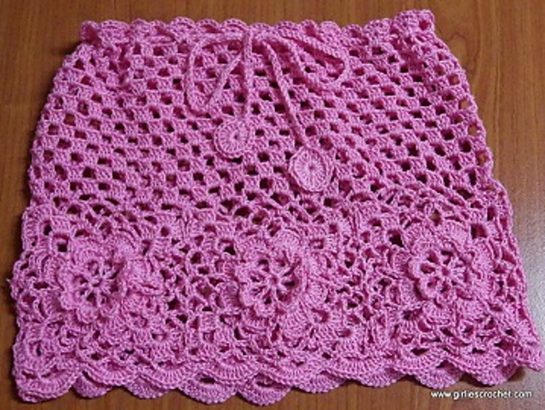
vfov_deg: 35.2
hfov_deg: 45.7
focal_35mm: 41
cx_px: 272
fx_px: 646
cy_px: 205
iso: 1600
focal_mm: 7.4
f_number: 3.6
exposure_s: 1/20
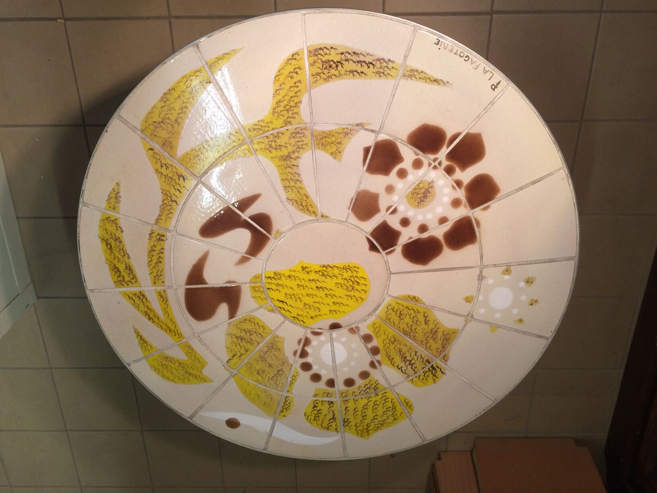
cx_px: 328
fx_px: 550
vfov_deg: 48.2
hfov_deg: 61.7
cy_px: 246
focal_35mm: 29
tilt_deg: -65.6
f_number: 2.2
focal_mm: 4.15
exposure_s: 1/33
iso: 100
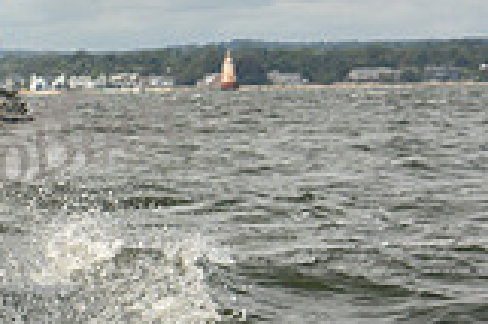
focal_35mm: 361
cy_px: 35
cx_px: -315
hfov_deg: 5.6
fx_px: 4889
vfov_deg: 3.8
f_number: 9
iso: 250
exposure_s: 1/800
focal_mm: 100
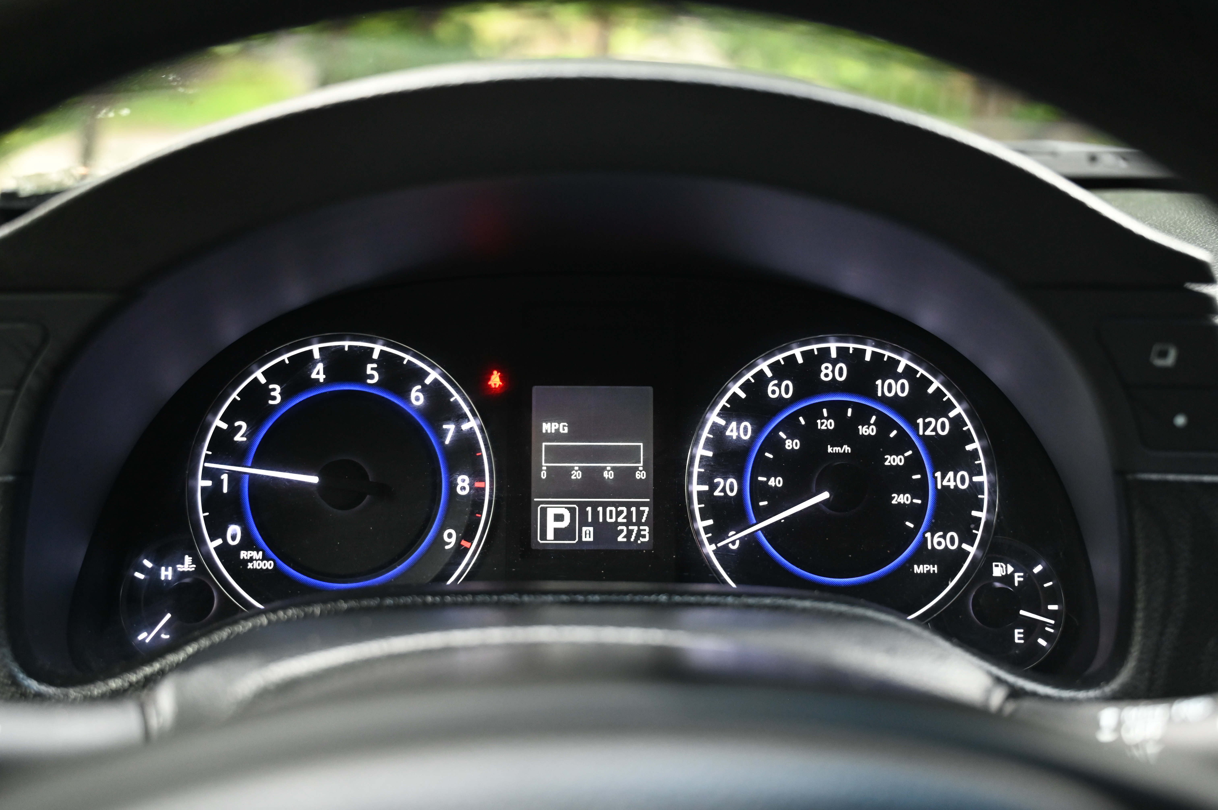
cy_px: 405
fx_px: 1319
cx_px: 609
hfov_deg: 49.6
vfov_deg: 34.2
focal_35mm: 39
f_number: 4
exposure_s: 1/125
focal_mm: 39
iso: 3200
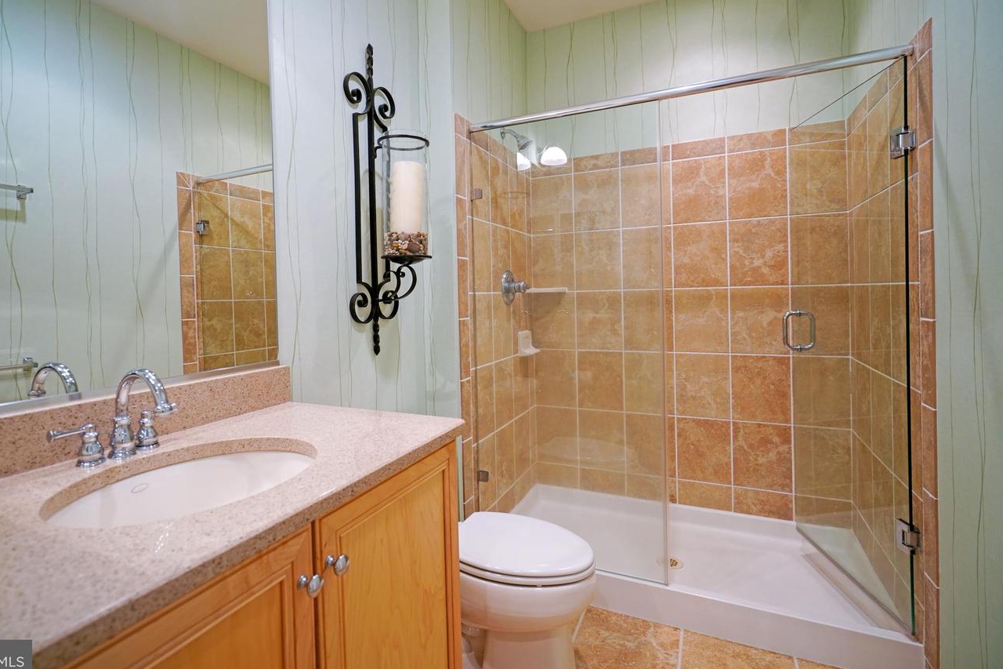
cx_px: 474
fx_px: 501
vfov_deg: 67.2
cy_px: 304
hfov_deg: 89.9
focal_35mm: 18
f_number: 4
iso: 800
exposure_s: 1/30
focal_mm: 16
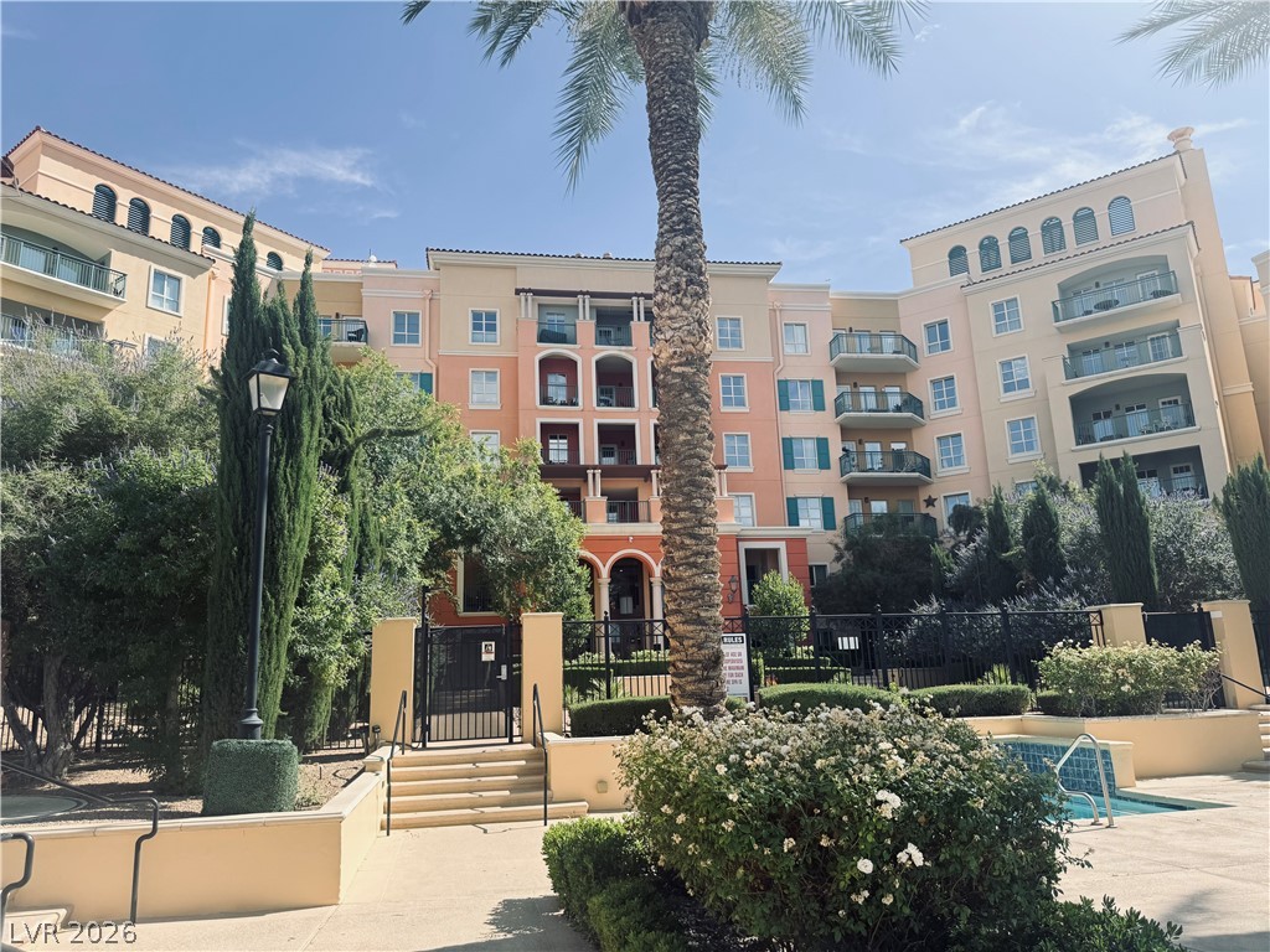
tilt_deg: +12.4
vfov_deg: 56.8
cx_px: 635
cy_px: 476
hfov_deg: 71.6
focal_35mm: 24
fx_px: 881
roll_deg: +1.9
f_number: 1.78
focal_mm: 6.76
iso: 80
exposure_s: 1/2604
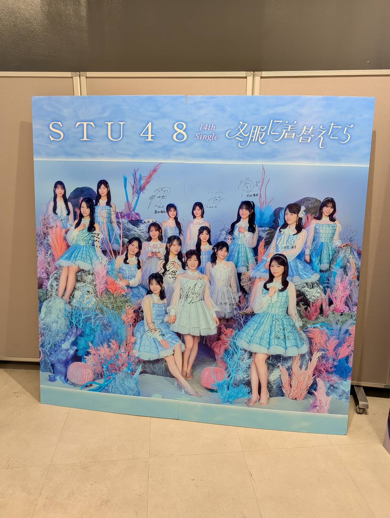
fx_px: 360
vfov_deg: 71.5
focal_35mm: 24
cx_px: 195
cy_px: 259
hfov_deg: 56.9
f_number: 1.68
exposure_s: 1/76.9
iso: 89
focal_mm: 6.9
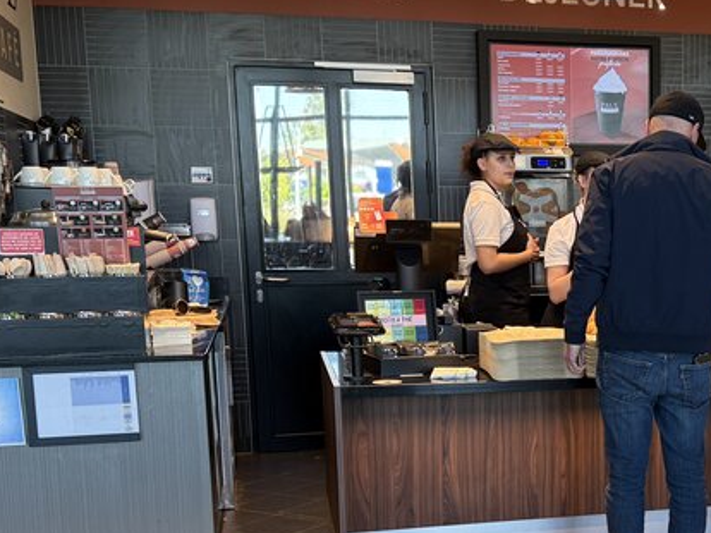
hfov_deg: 31.8
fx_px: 1191
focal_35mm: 58
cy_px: 432
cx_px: 629
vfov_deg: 24.8
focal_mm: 6.76
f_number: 1.78
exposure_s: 1/100
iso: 80
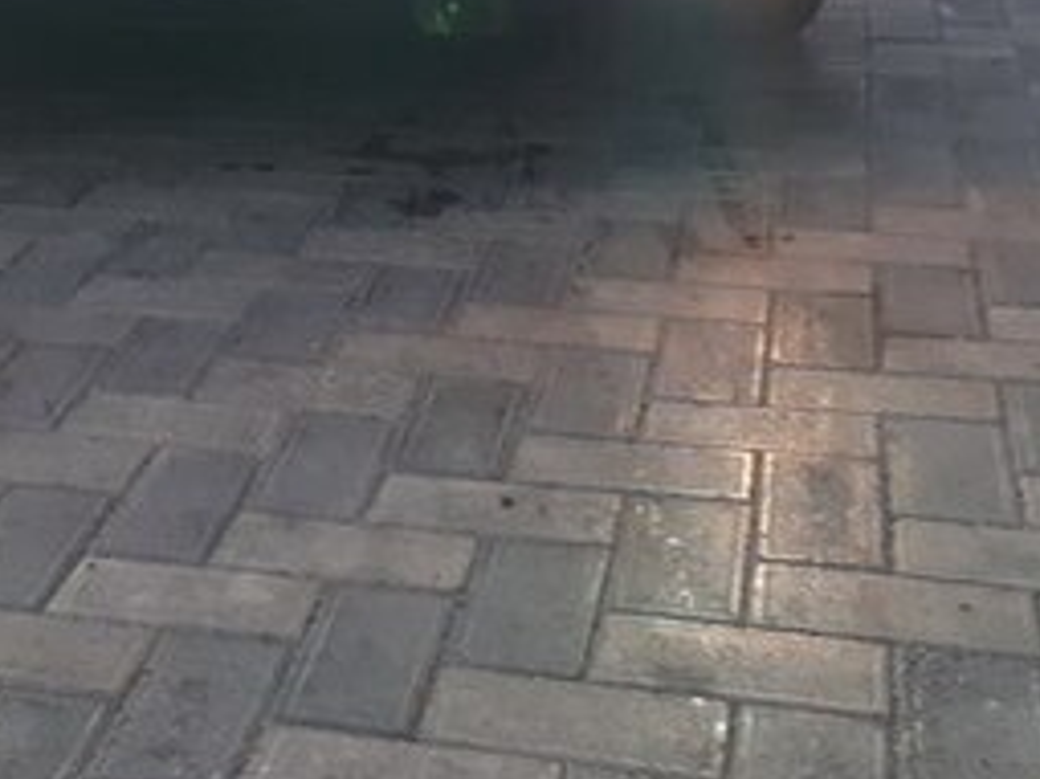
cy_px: -124
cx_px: 86
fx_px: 2102
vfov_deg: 19.9
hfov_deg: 26.8
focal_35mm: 70
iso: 80
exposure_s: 1/33
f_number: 1.9
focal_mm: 3.6
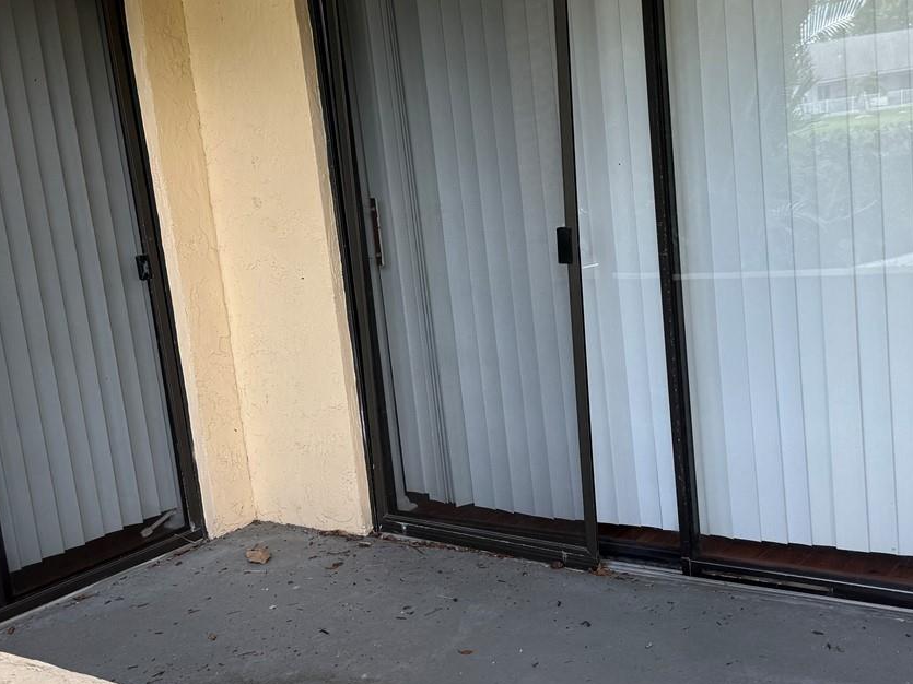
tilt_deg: -6.1
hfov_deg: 41.2
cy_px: 340
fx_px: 1213
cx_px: 514
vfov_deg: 31.5
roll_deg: +6.3
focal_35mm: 46
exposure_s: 1/175
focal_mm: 6.76
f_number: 1.78
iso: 64
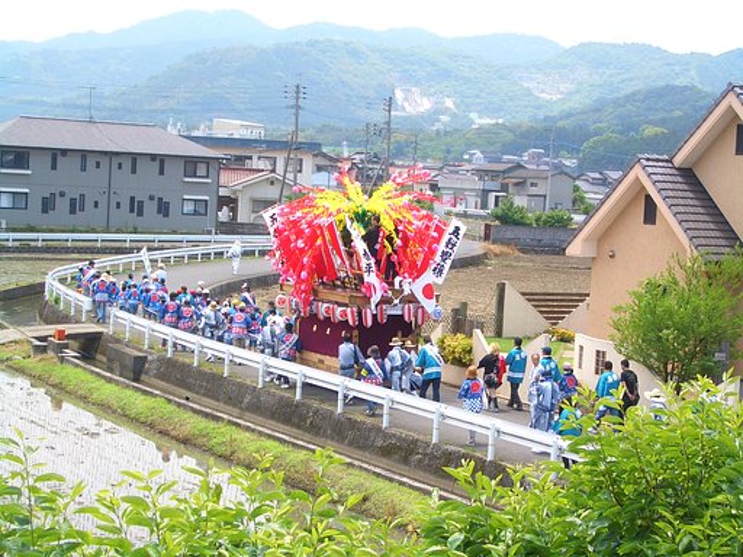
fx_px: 1588
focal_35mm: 74
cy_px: 278
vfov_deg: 19.9
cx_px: 372
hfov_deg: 26.3
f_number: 6.2
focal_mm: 12.2
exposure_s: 1/80
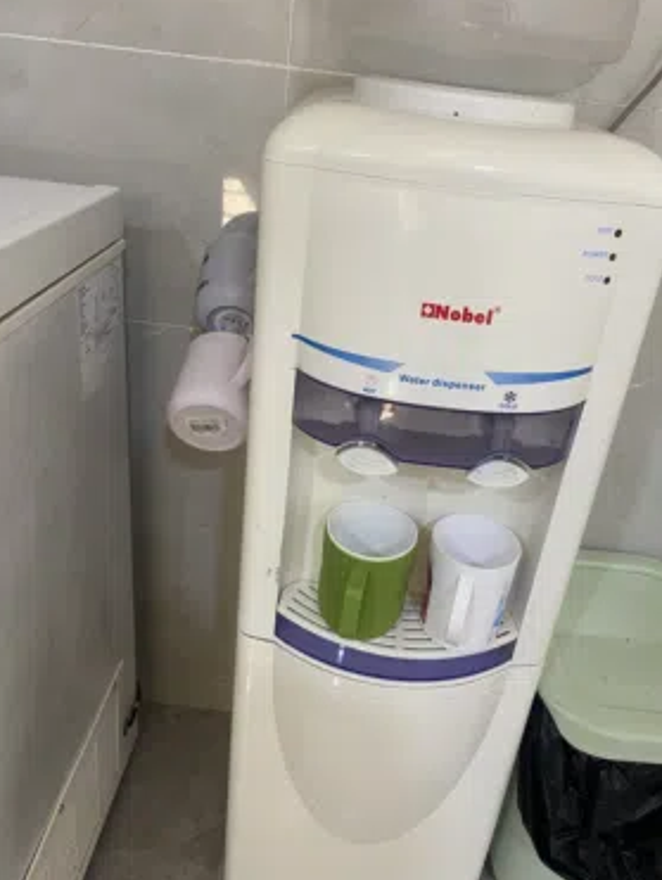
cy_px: 410
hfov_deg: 49.8
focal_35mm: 28
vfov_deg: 63.3
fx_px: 713
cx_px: 337
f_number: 1.8
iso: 100
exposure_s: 1/50
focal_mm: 4.25
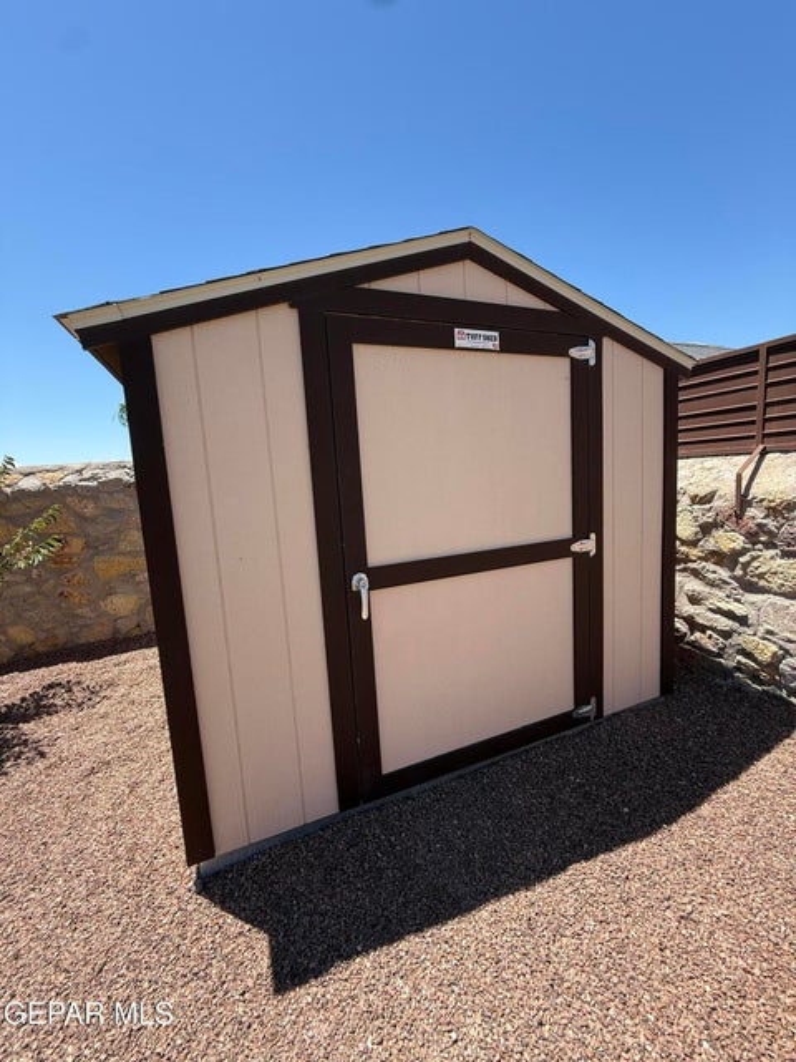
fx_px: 429
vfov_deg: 102.1
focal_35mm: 14
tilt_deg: -5.6
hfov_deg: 85.7
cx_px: 398
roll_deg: +3.1
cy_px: 531
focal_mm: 2.22
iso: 50
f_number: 2.2
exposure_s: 1/751
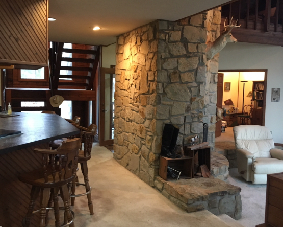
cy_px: 106
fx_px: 285
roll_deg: -1.7
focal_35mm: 34
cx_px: 147
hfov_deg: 52.8
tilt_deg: -4.8
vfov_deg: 43.3
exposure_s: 1/17
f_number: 2.2
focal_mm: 4.15
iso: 200
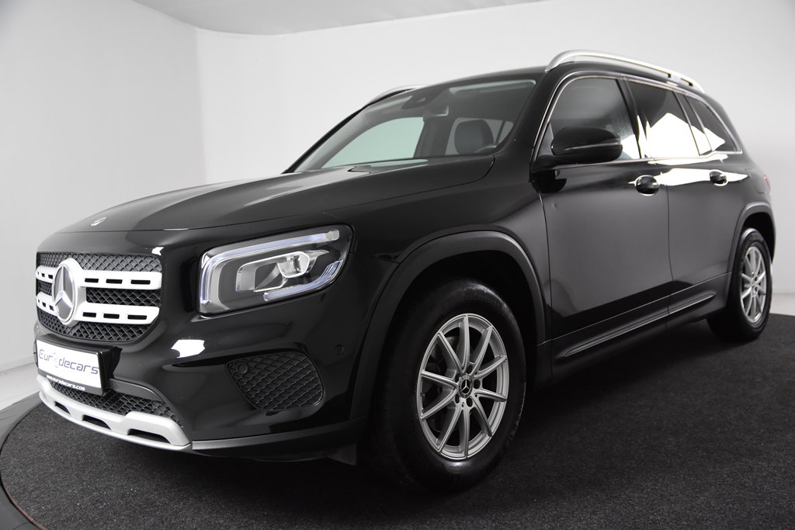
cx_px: 398
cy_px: 265
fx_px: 729
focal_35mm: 33
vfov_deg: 40.0
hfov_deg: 57.2
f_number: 4
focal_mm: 22
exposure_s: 1/60
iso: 1600
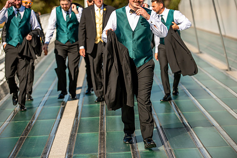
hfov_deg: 15.1
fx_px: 895
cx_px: 121
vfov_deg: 10.1
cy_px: 73
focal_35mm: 136
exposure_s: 1/4000
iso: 200
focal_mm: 120
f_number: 2.8
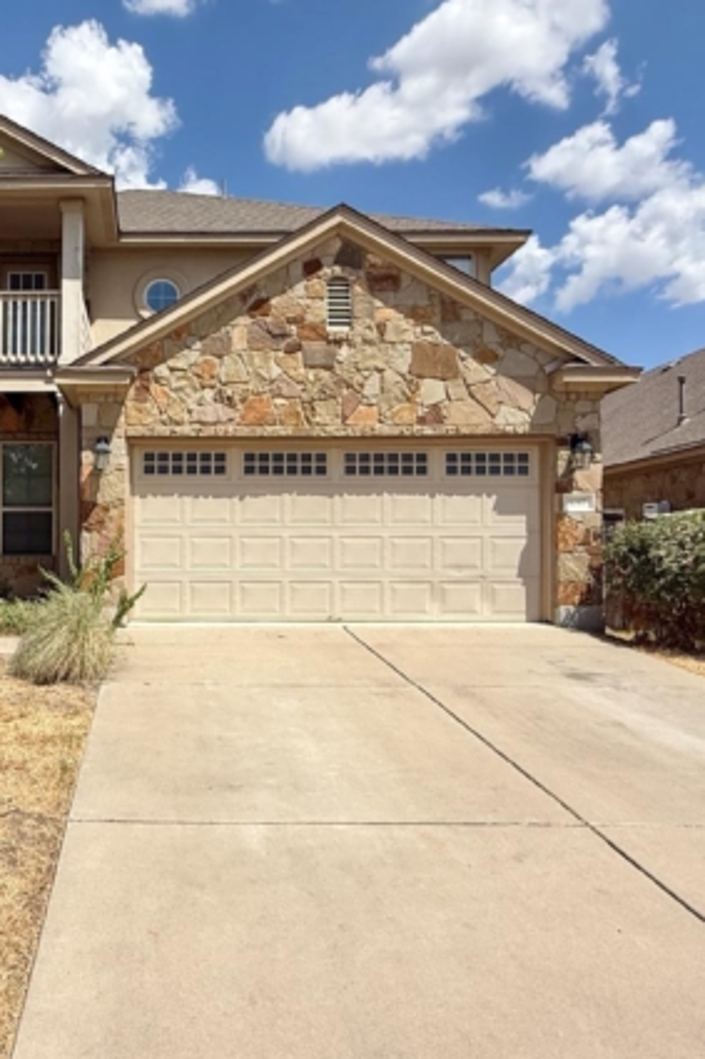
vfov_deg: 84.0
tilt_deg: +2.0
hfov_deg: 56.0
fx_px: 588
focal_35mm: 20
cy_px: 538
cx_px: 112
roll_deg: -0.2
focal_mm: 2.22
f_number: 2.2
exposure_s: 1/2976
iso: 50
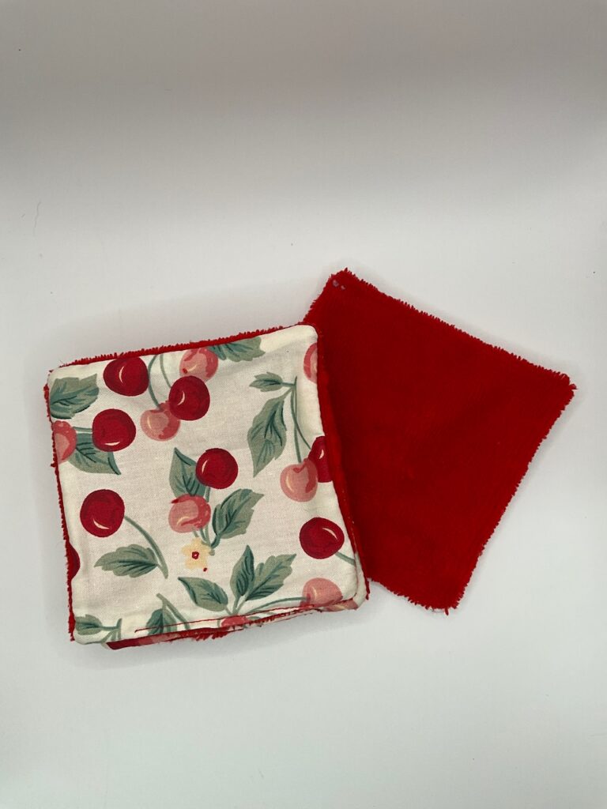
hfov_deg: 48.2
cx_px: 304
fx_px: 678
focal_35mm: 29
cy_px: 404
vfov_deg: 61.7
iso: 32
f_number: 1.8
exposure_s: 1/122
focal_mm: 3
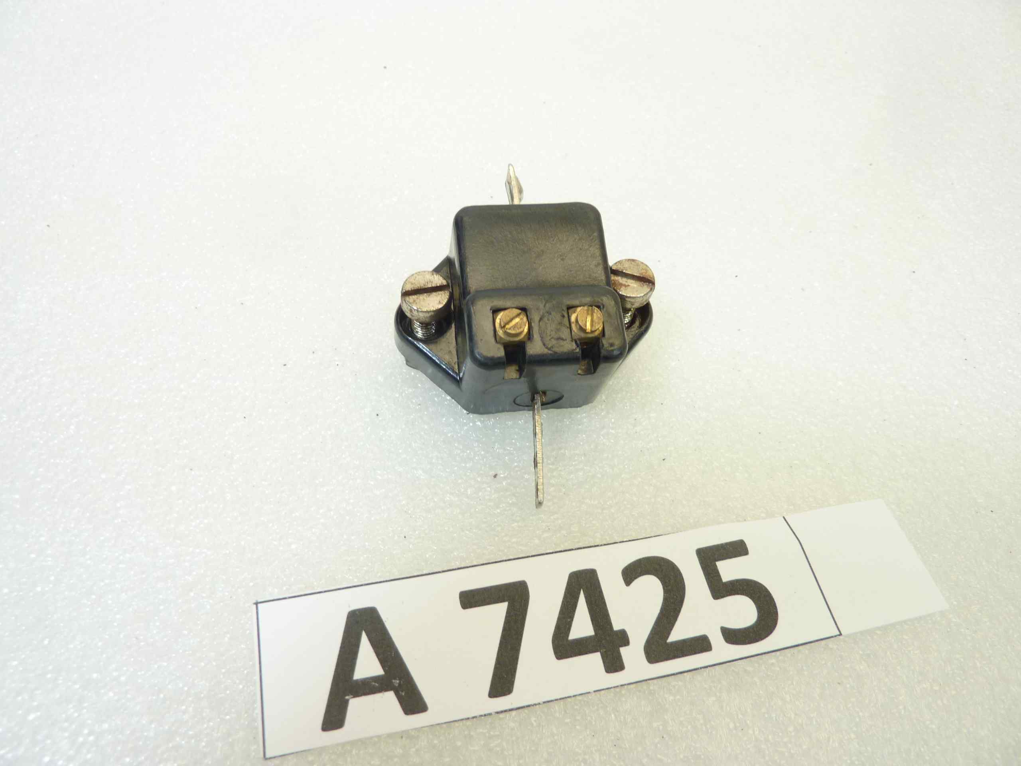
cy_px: 383
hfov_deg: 69.4
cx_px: 510
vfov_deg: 54.9
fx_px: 737
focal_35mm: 25
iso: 80
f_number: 3.3
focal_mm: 4.1
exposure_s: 1/25
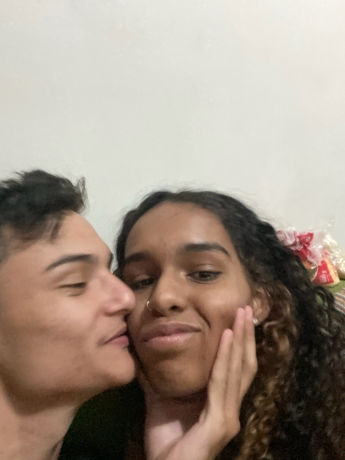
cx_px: 172
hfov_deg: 46.8
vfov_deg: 60.0
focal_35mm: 30
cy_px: 230
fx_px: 399
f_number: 2.2
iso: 1250
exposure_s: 1/15
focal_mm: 2.71
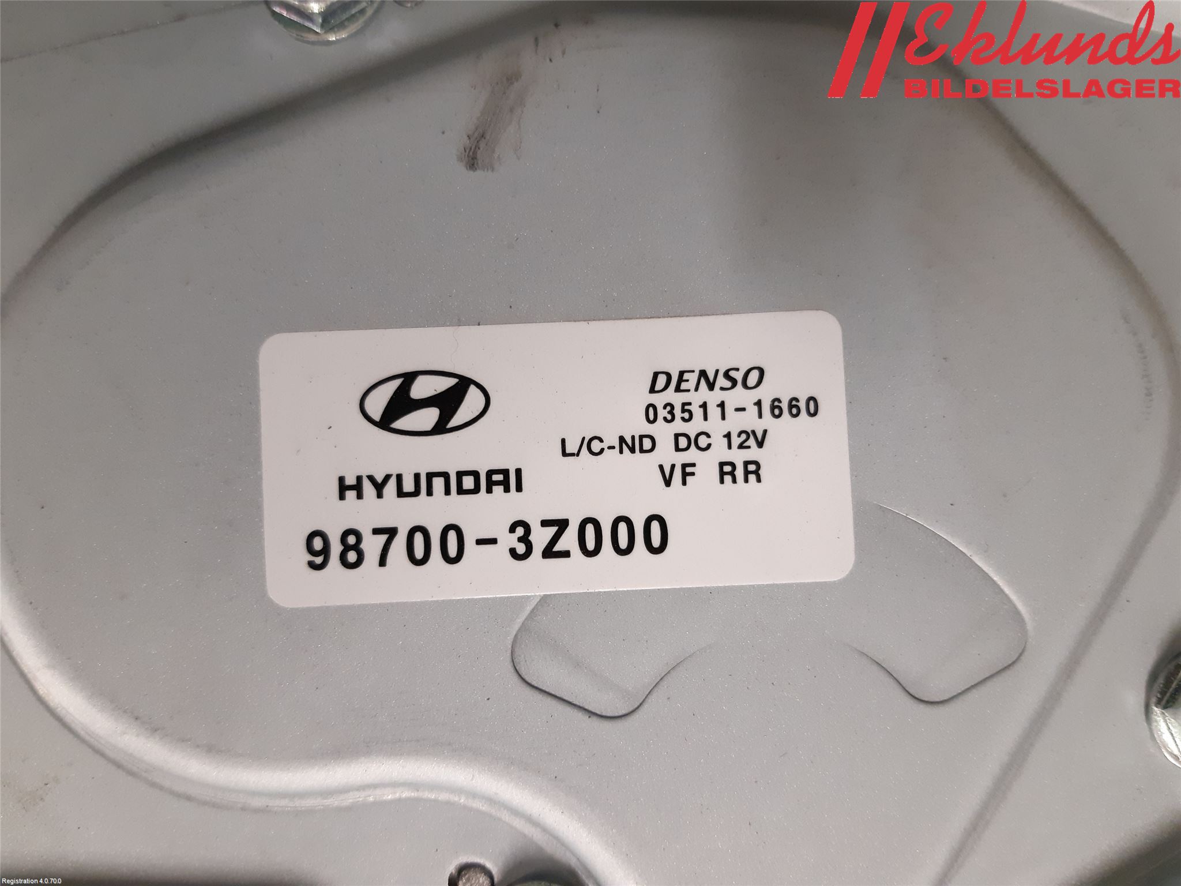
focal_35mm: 26
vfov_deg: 53.1
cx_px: 590
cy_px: 443
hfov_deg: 67.3
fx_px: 887
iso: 250
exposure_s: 1/50
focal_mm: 3.93
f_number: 1.7
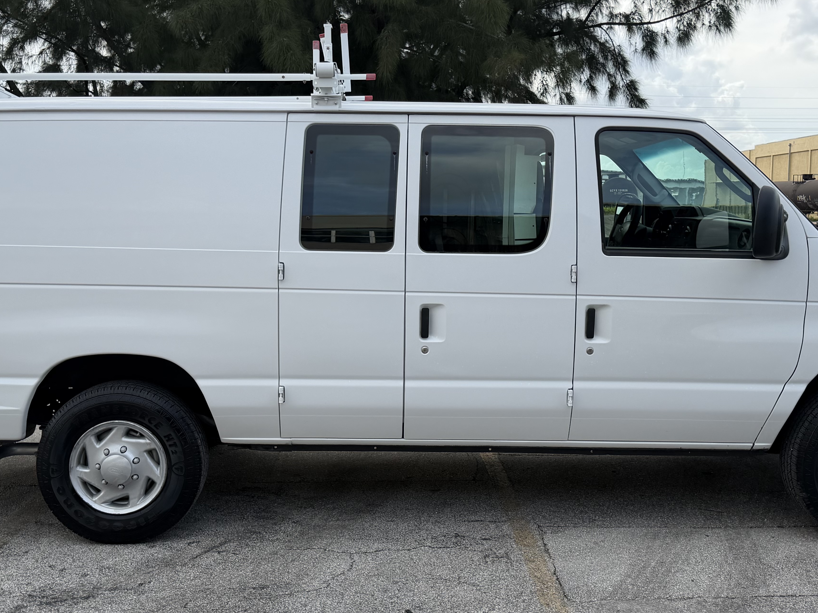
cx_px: 386
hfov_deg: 46.8
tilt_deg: -4.5
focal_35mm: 40
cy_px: 309
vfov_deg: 36.0
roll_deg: +2.2
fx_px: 945
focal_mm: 6.76
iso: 80
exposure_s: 1/1901
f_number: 1.78
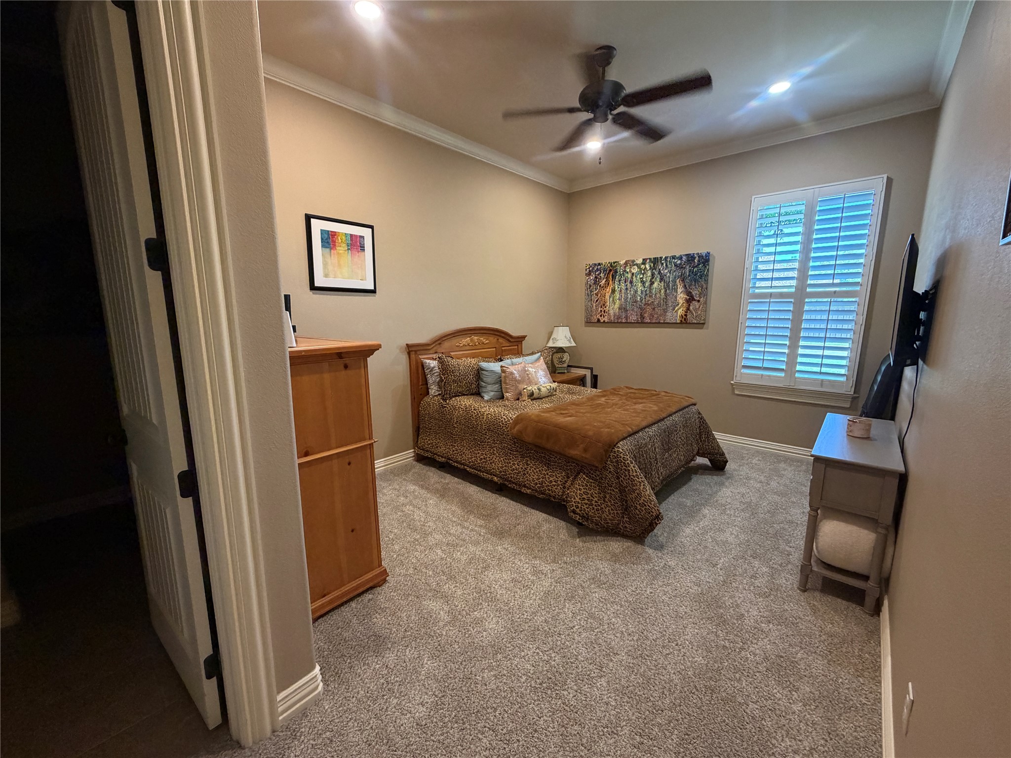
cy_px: 379
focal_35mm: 14
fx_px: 409
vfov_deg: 85.7
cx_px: 506
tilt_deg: -9.7
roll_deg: +0.1
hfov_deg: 102.1
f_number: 2.2
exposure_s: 1/60
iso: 320
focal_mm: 2.22
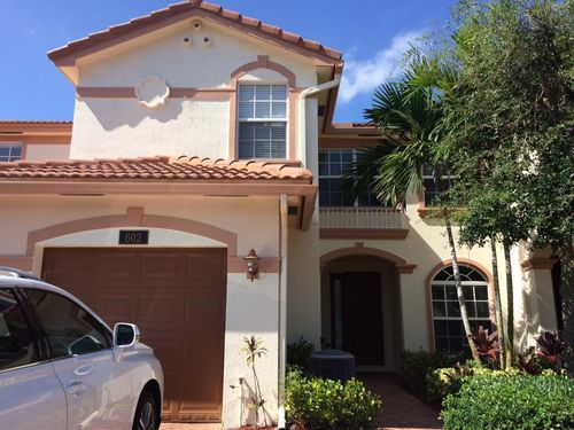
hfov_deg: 60.0
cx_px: 287
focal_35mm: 30
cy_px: 215
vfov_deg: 46.8
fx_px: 497
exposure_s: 1/1709
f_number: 2.2
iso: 32
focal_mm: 4.12
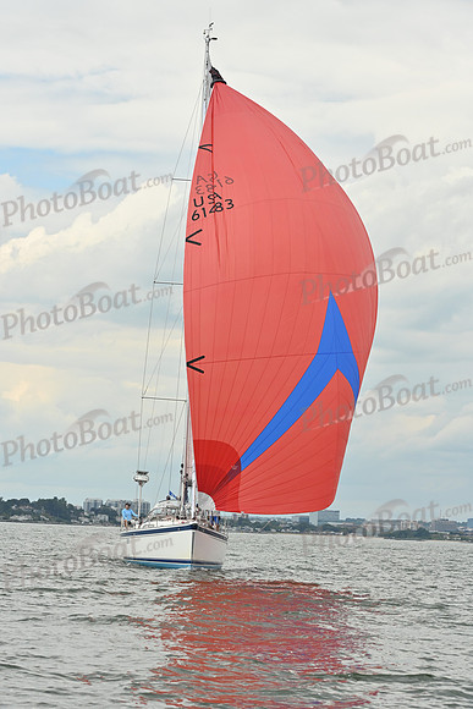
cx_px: 236
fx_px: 1871
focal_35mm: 95
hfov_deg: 14.4
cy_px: 354
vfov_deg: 21.5
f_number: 6.3
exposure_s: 1/1250
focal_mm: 95
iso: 320
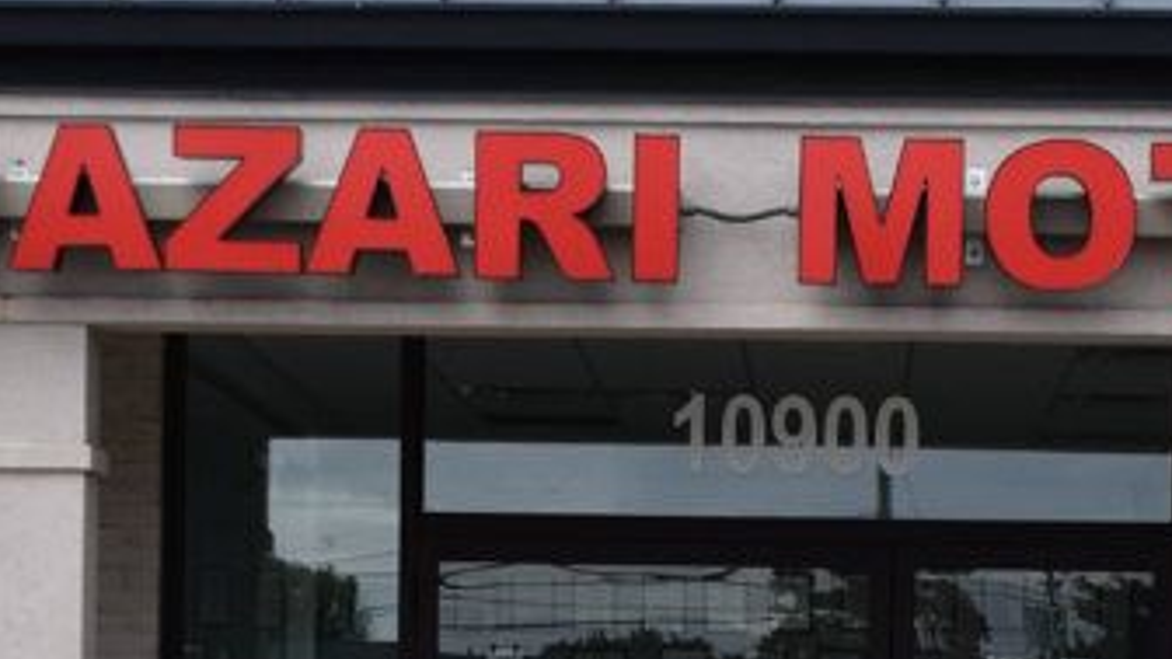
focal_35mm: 149
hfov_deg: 14.4
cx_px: 774
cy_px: 1011
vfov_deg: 8.0
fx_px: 4618
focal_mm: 31
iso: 400
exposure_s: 1/400
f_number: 11
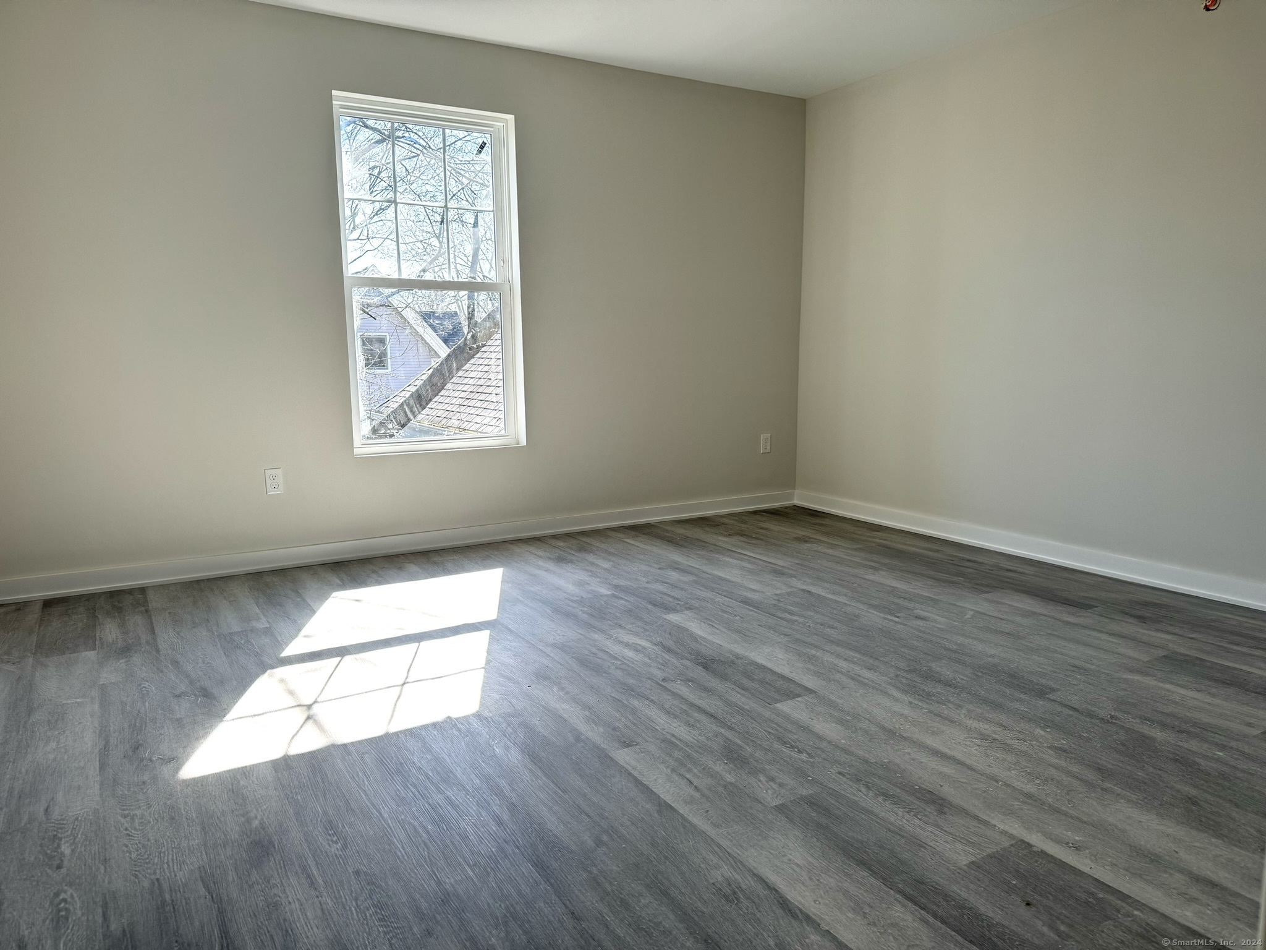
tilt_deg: -9.1
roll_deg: +0.1
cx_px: 633
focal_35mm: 24
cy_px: 475
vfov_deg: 56.8
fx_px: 878
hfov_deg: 71.6
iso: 80
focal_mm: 6.86
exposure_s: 1/457
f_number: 1.78
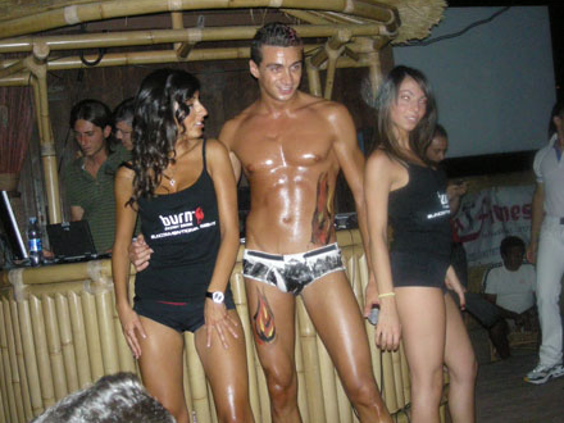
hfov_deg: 42.1
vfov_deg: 32.2
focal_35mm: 45
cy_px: 213
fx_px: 733
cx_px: 277
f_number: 3.1
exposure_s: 1/60
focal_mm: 7.1
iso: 495
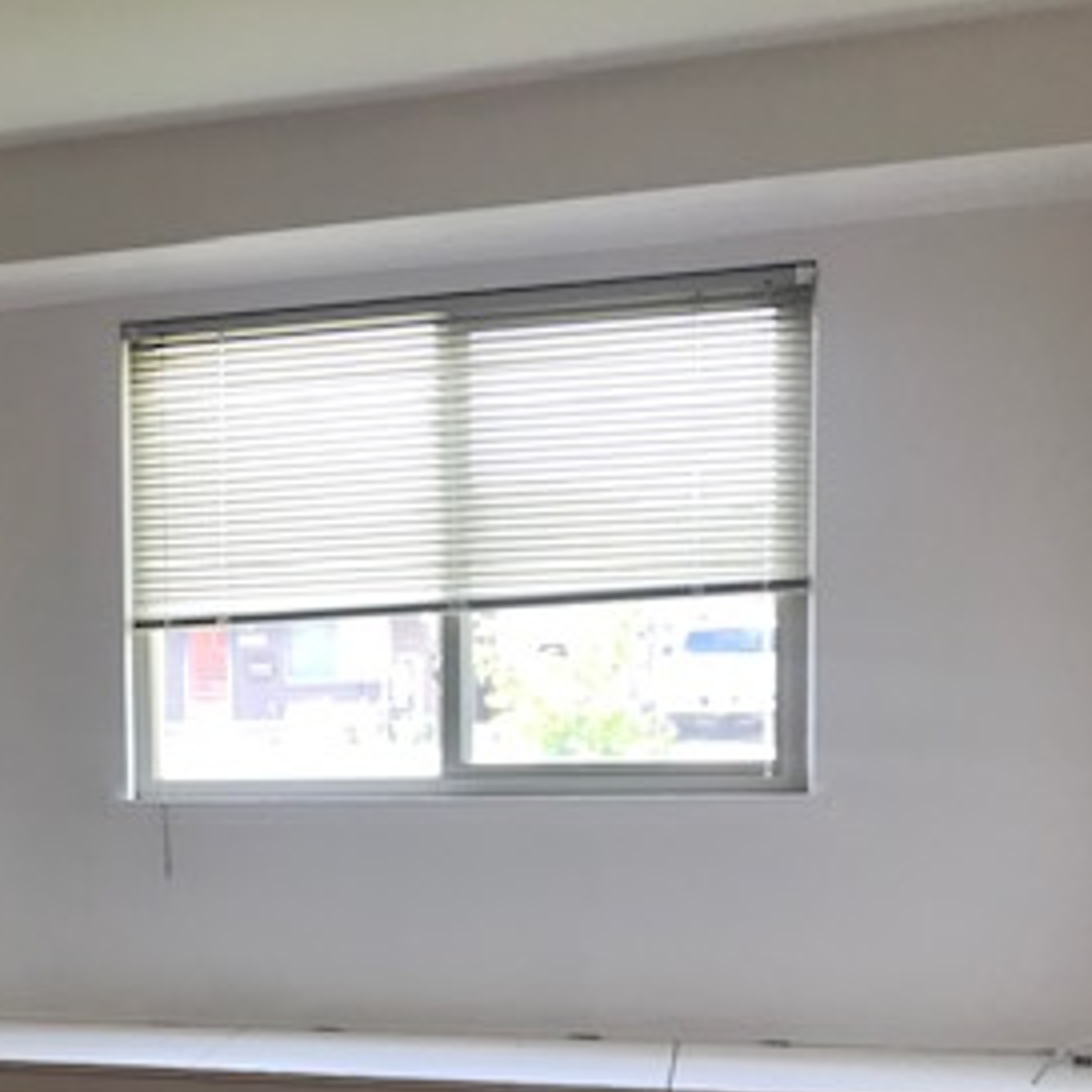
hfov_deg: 27.2
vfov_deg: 28.8
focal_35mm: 58
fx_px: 2070
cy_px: 888
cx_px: -92
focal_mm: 3.99
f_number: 1.8
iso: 25
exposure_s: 1/40
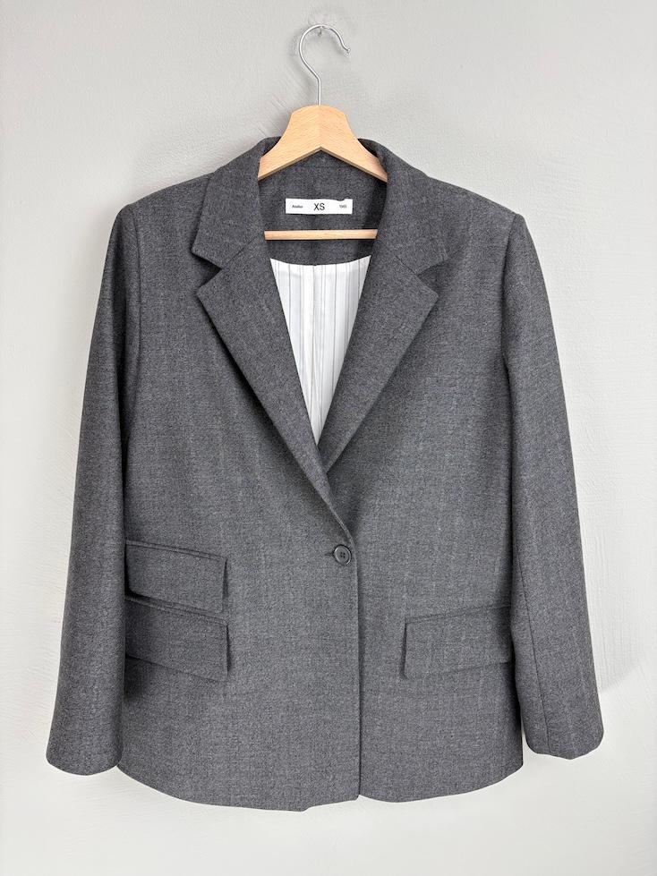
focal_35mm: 26
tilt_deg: -9.6
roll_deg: +0.4
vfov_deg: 67.3
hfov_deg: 53.1
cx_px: 328
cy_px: 438
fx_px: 658
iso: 64
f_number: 1.6
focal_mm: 5.96
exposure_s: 1/50
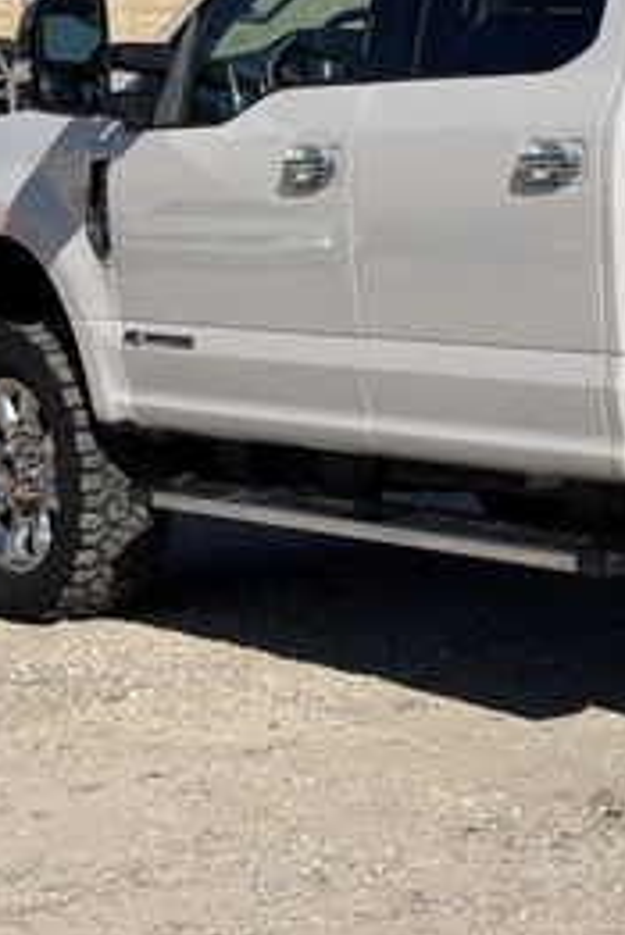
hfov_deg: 10.7
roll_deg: +1.5
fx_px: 3173
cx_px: 1039
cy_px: 321
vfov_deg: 16.7
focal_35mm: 122
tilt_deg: -6.4
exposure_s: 1/9901
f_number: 1.78
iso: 64
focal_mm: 6.76
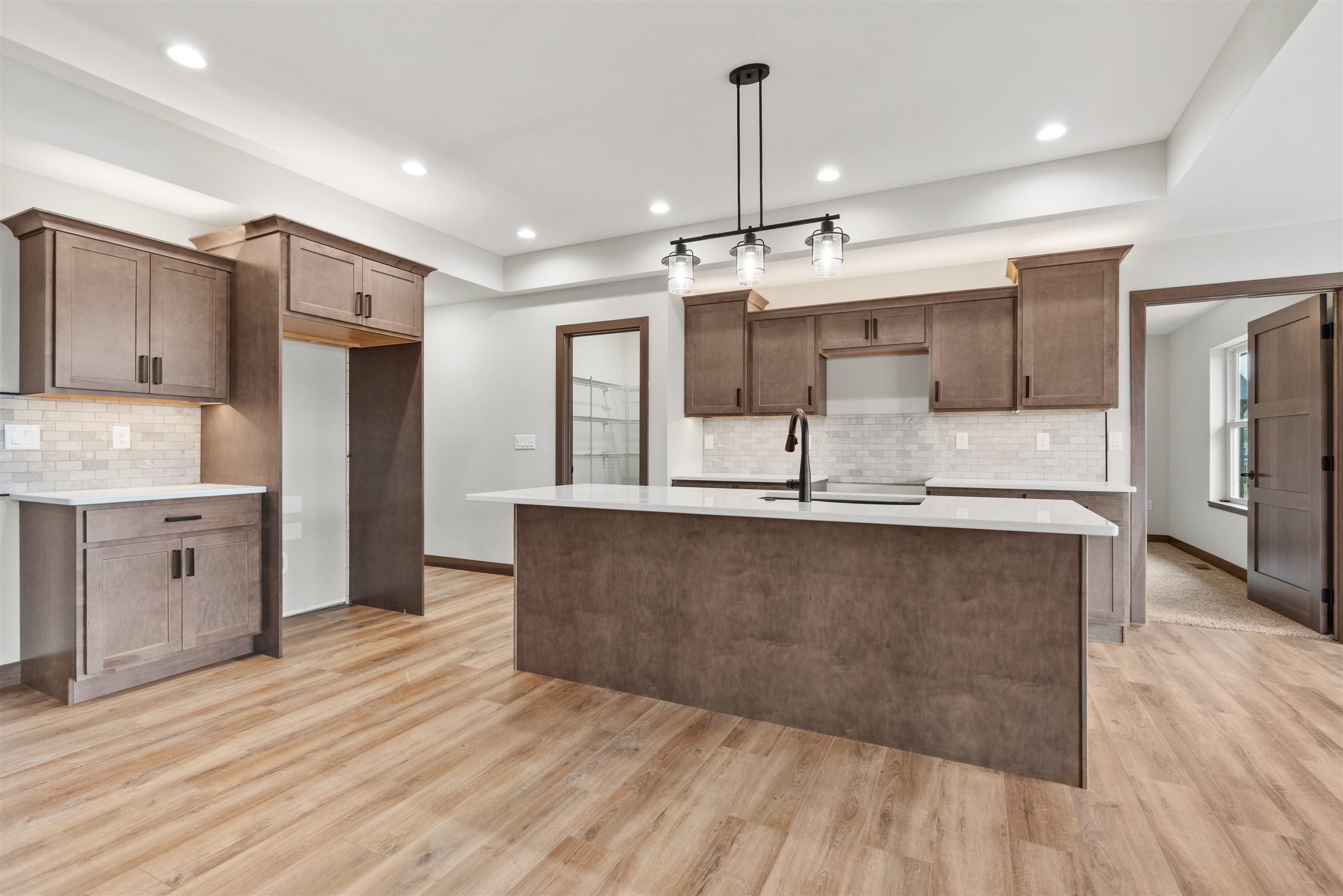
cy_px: 448
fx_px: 597
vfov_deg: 73.7
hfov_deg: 96.7
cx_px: 672
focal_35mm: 16
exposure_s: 1/2
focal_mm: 16
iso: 800
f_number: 10
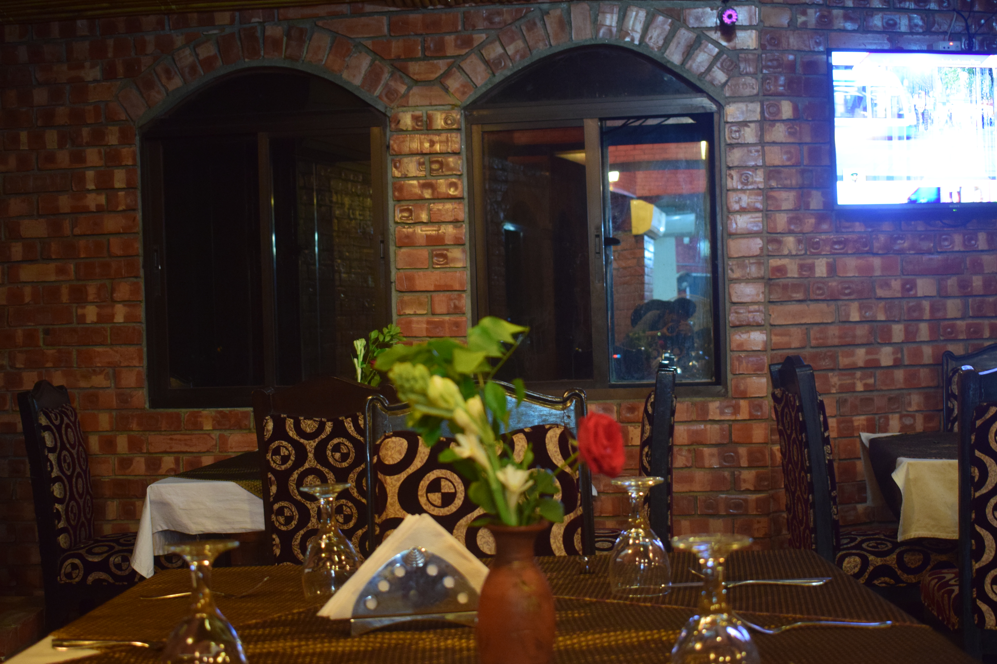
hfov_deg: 38.9
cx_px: 496
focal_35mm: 51
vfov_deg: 26.5
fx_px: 1412
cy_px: 368
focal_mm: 30
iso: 1600
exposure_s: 1/6
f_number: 4.2
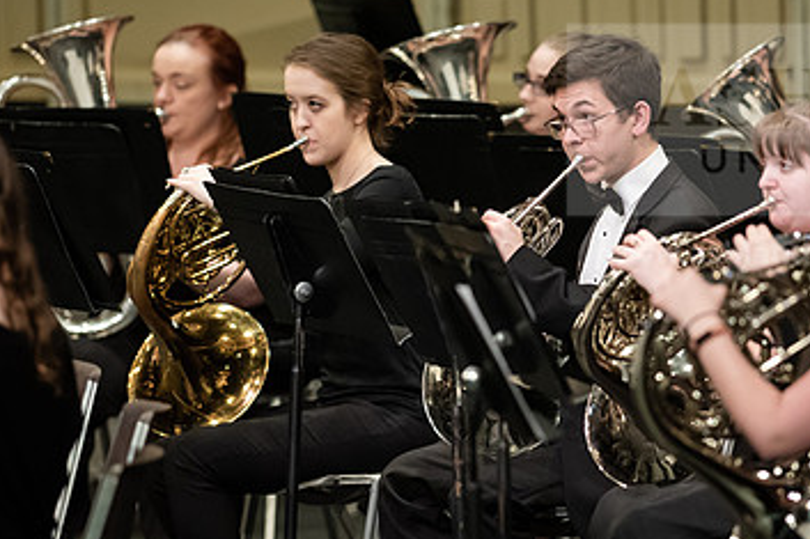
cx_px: 498
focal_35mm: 493
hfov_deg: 4.2
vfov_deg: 2.8
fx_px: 11087
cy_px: 302
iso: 3200
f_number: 3.2
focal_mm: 300
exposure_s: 1/250
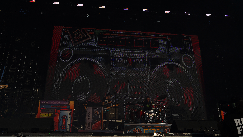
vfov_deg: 36.7
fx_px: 206
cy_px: 70
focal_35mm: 32
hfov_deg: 61.0
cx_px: 123
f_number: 8
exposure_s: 1/1600
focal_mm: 30
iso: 100
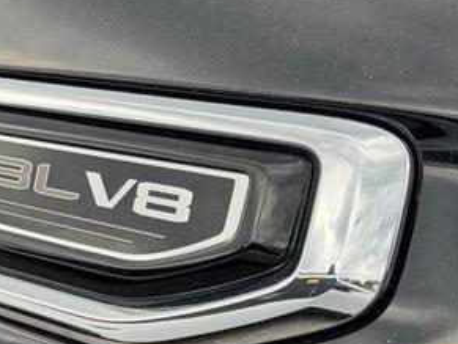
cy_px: 212
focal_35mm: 83
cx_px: 79
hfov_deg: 23.1
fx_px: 1100
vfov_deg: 17.8
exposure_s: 1/135
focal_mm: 6.76
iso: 50
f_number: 1.78
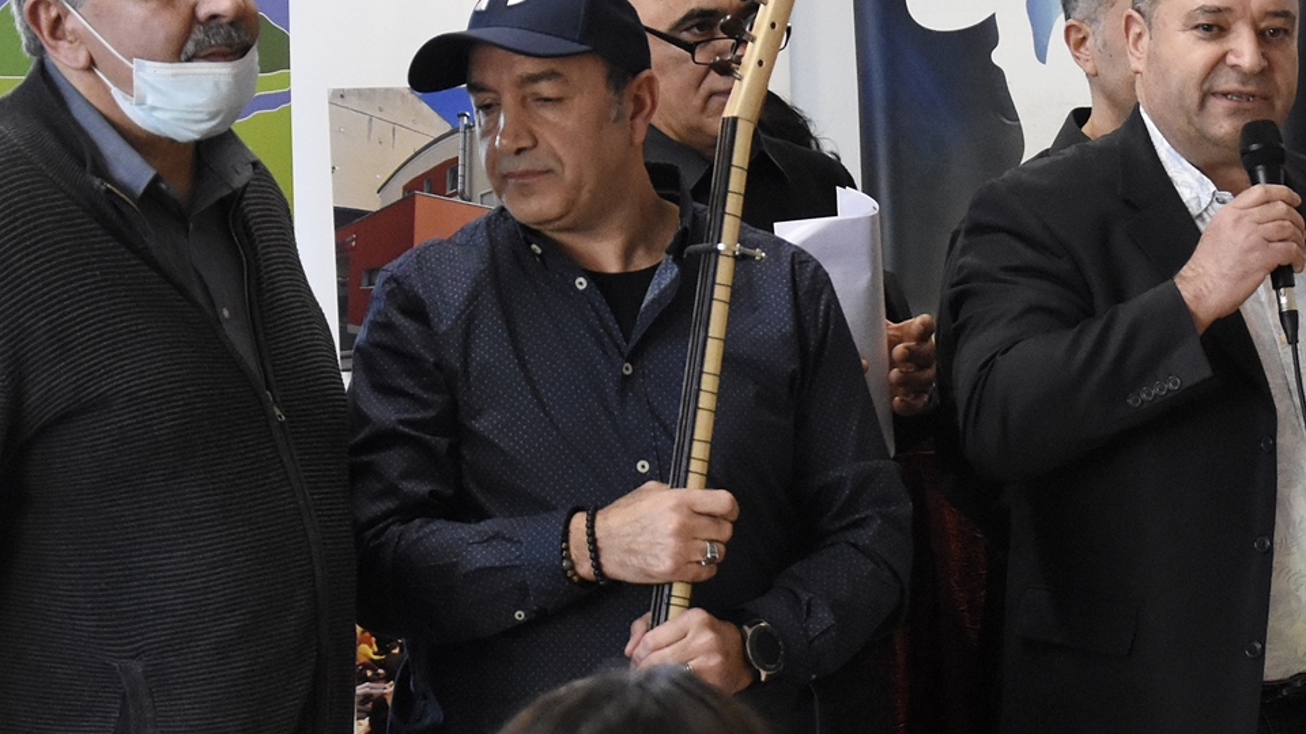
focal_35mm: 143
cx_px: 1088
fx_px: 4952
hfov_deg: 14.9
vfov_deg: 8.5
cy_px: 350
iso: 3200
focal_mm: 42
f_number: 4.8
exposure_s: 1/100
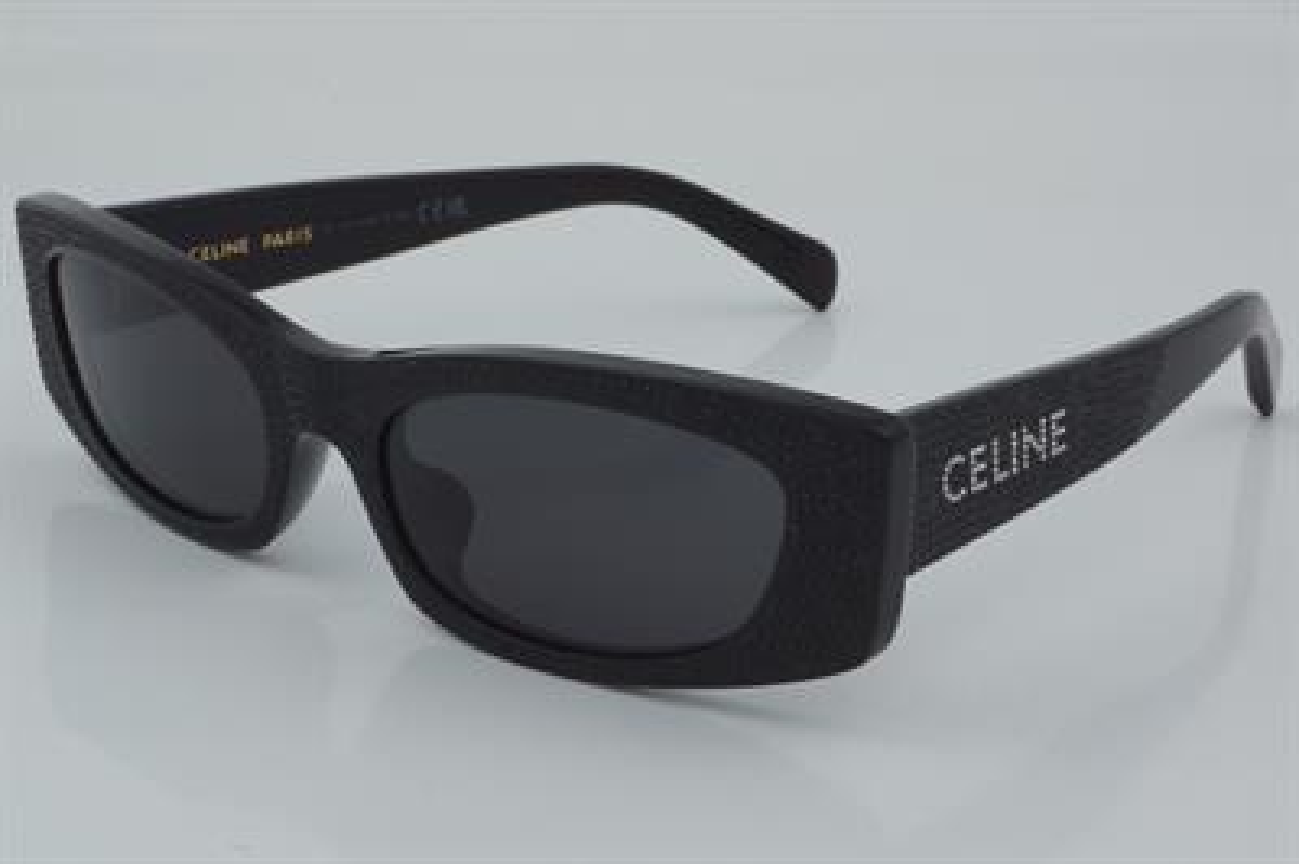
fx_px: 2974
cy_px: 432
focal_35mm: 82
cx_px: 650
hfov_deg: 24.6
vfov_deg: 16.5
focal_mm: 55
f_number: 32
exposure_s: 1/4
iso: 100
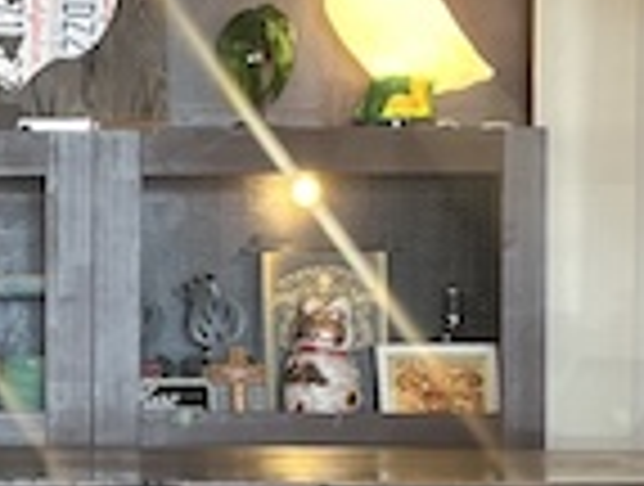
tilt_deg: -1.0
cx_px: -230
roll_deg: -0.2
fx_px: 2704
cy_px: 306
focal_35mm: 145
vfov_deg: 10.3
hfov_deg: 13.0
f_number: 1.6
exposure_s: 1/60
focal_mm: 5.1
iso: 80
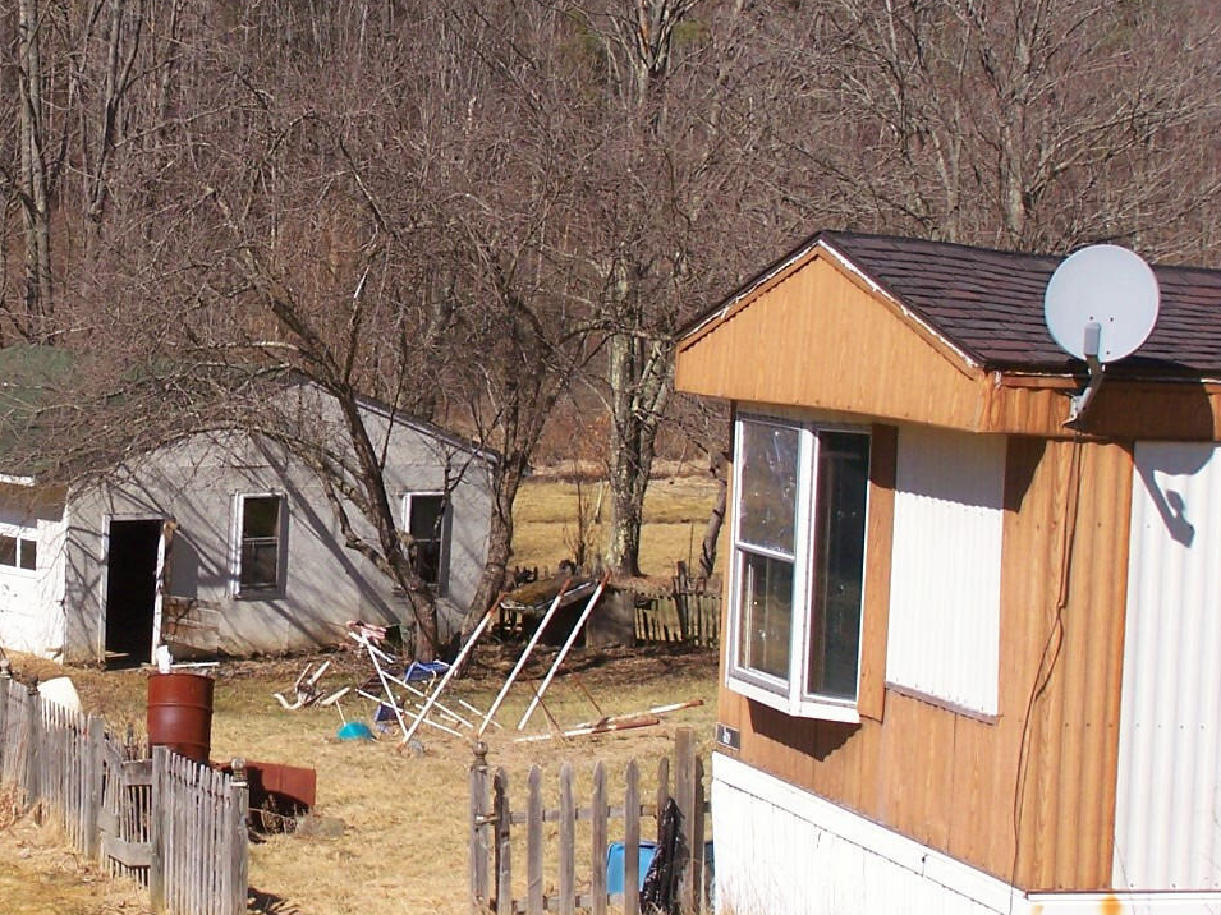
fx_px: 3668
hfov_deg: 18.7
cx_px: 248
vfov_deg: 14.2
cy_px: 362
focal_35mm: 104
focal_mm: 10.7
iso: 80
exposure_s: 1/800
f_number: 4.5
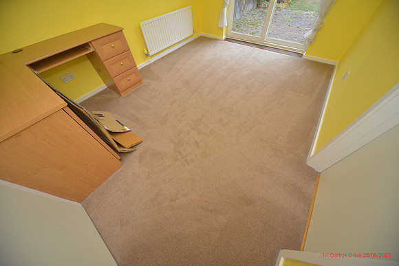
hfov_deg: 112.6
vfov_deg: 90.0
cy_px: 133
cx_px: 200
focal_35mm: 12
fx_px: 133
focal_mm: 12
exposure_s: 1/30
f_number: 5.6
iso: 500
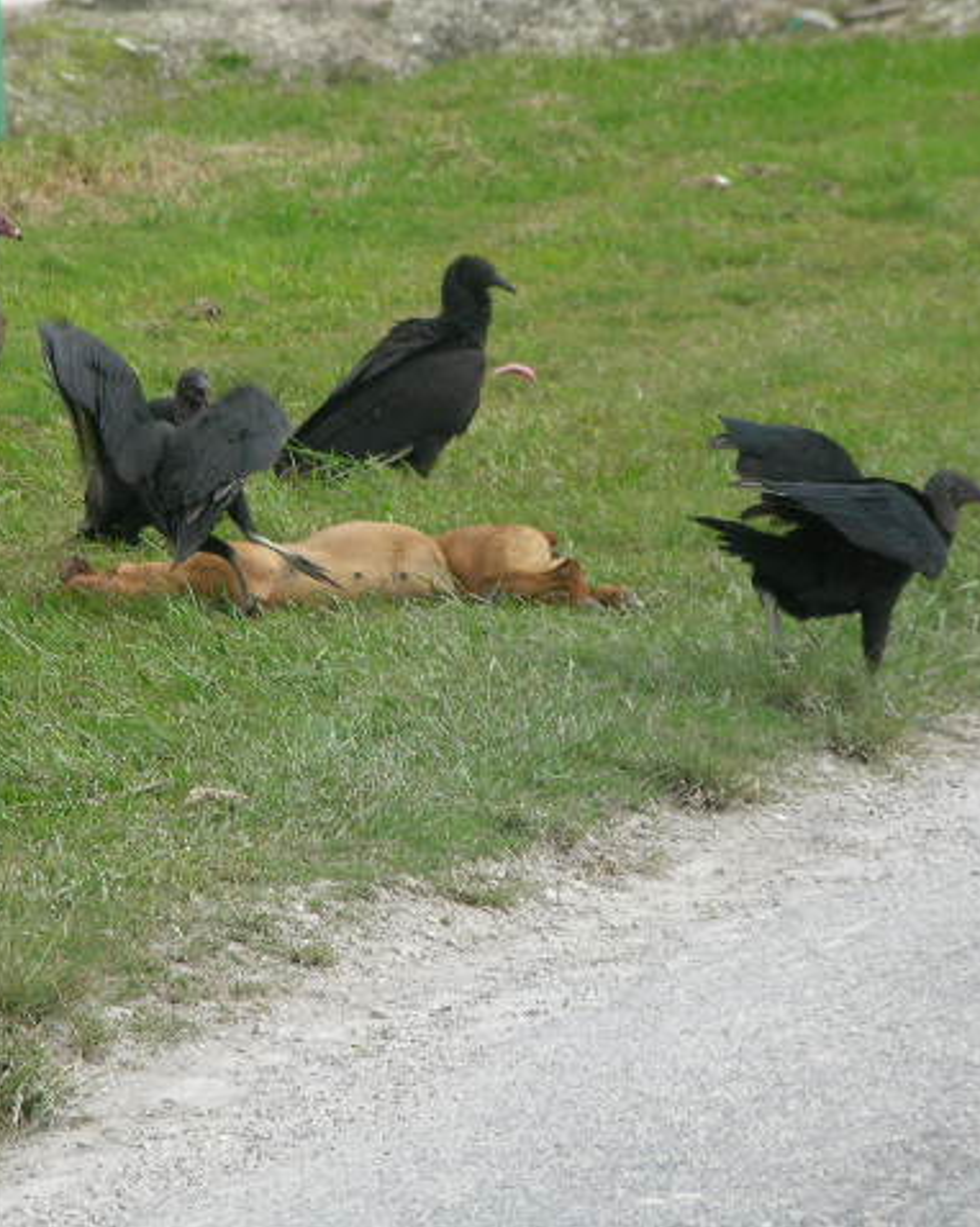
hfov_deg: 3.9
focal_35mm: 396
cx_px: 269
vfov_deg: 4.9
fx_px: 14366
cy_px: 614
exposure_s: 1/267
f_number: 4.4
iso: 50
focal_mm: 50
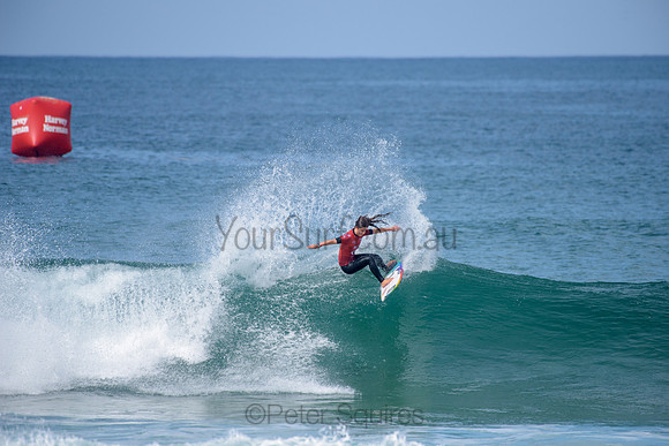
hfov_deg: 4.1
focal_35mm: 500
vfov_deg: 2.8
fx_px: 9293
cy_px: 223
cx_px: 334
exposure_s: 1/2500
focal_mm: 500
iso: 250
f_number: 6.3
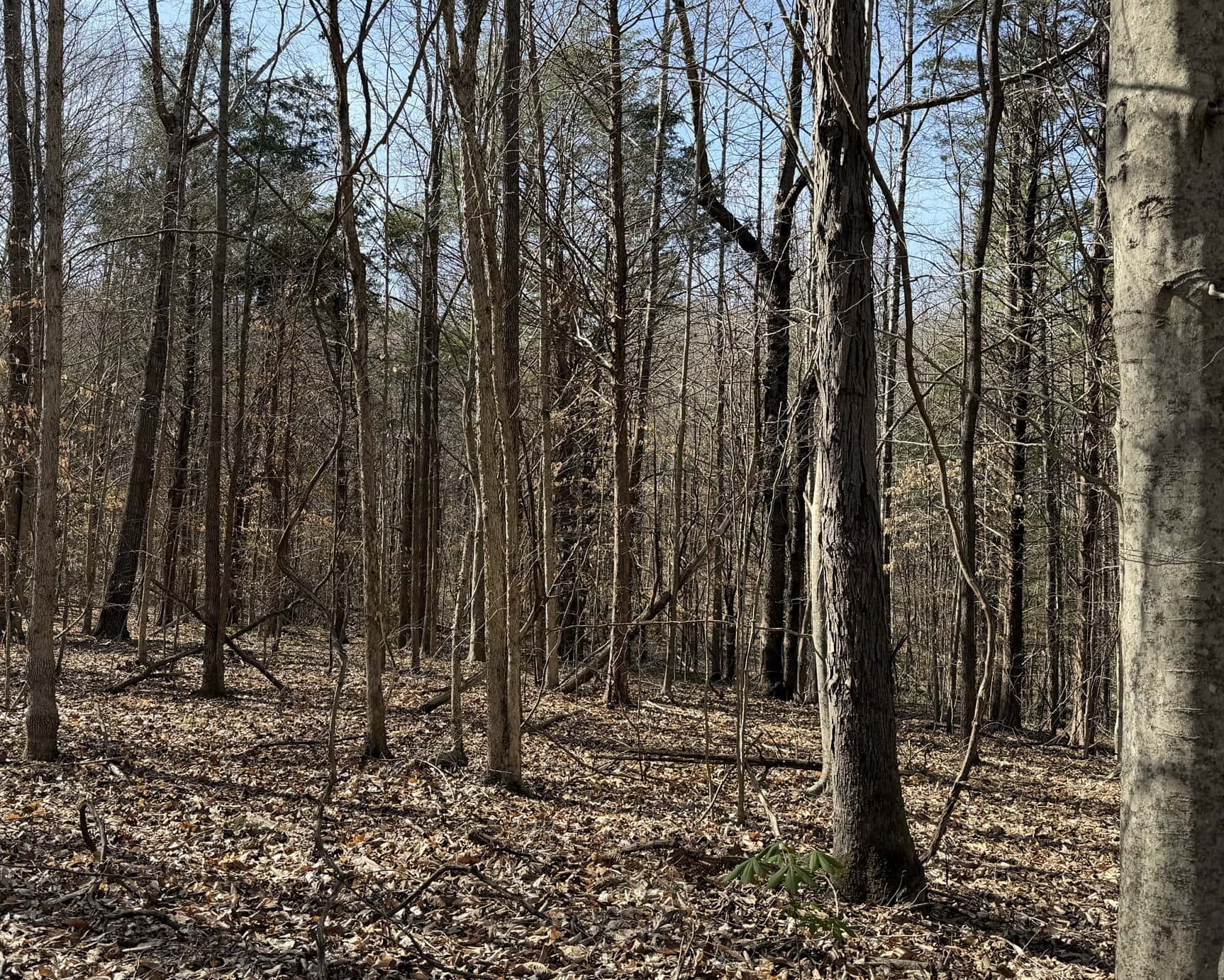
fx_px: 1123
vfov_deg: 47.0
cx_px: 559
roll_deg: +0.0
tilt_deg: +2.3
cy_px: 441
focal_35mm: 31
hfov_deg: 57.1
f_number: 1.78
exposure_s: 1/1292
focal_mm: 6.76
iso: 80
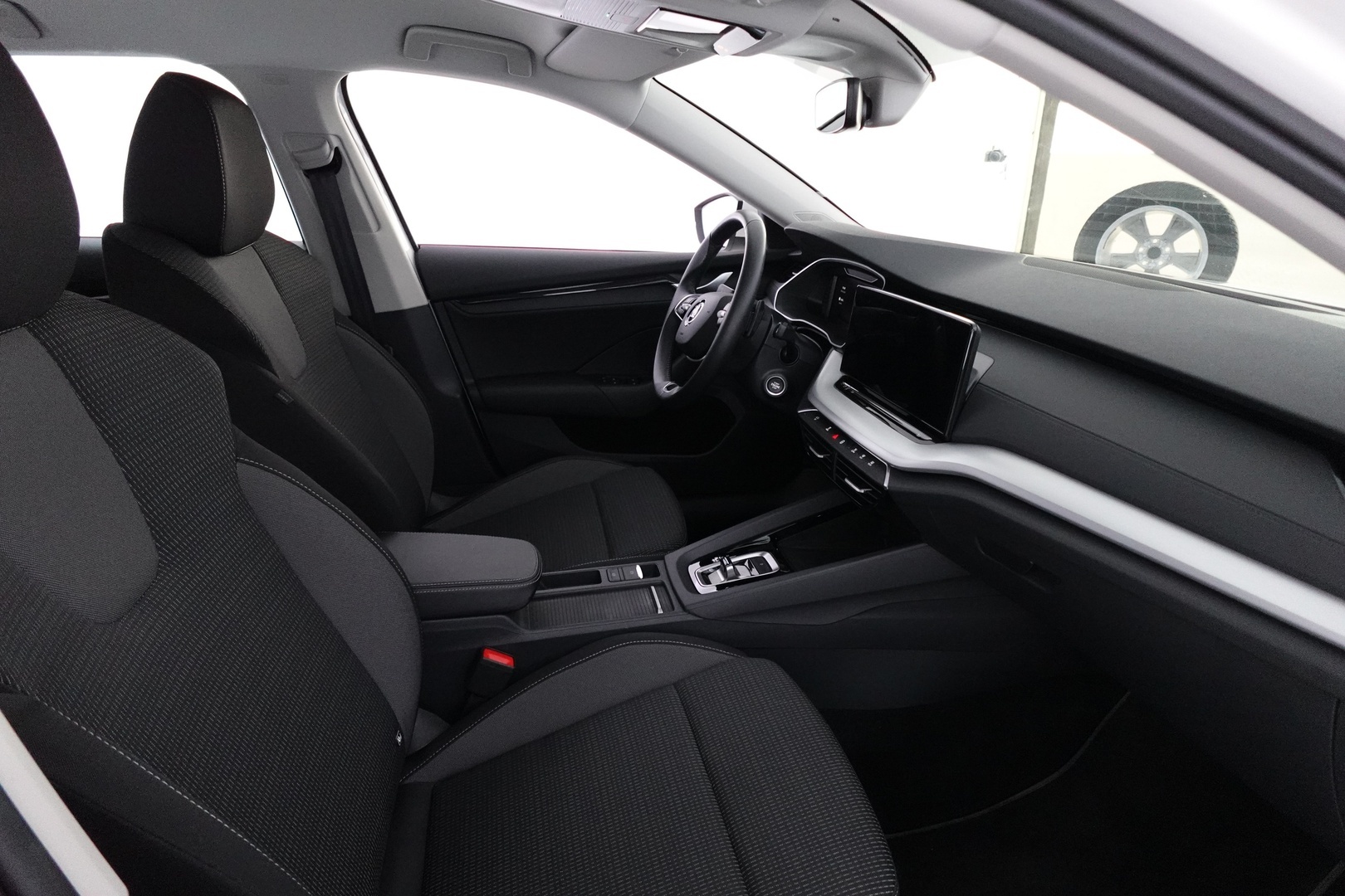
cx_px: 672
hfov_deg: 84.0
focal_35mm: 20
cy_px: 448
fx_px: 747
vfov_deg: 61.9
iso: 2000
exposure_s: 1/80
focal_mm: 7.6
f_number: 2
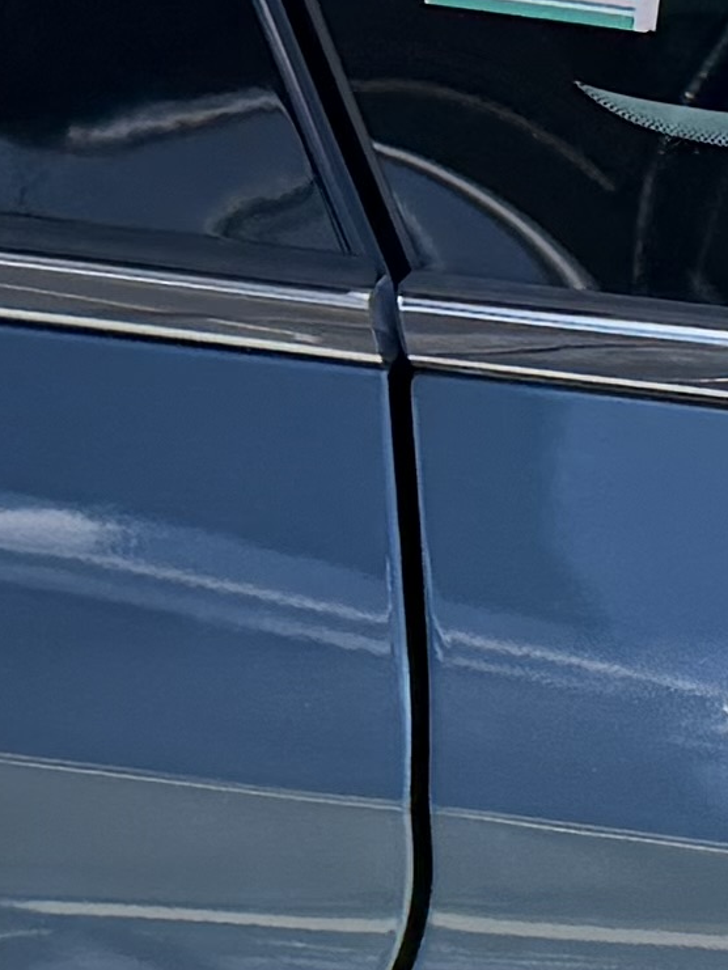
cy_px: 759
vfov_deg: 10.7
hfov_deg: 7.7
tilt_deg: -23.9
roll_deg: -0.6
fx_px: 5186
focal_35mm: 185
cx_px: 1464
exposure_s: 1/2232
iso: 80
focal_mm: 6.76
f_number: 1.78
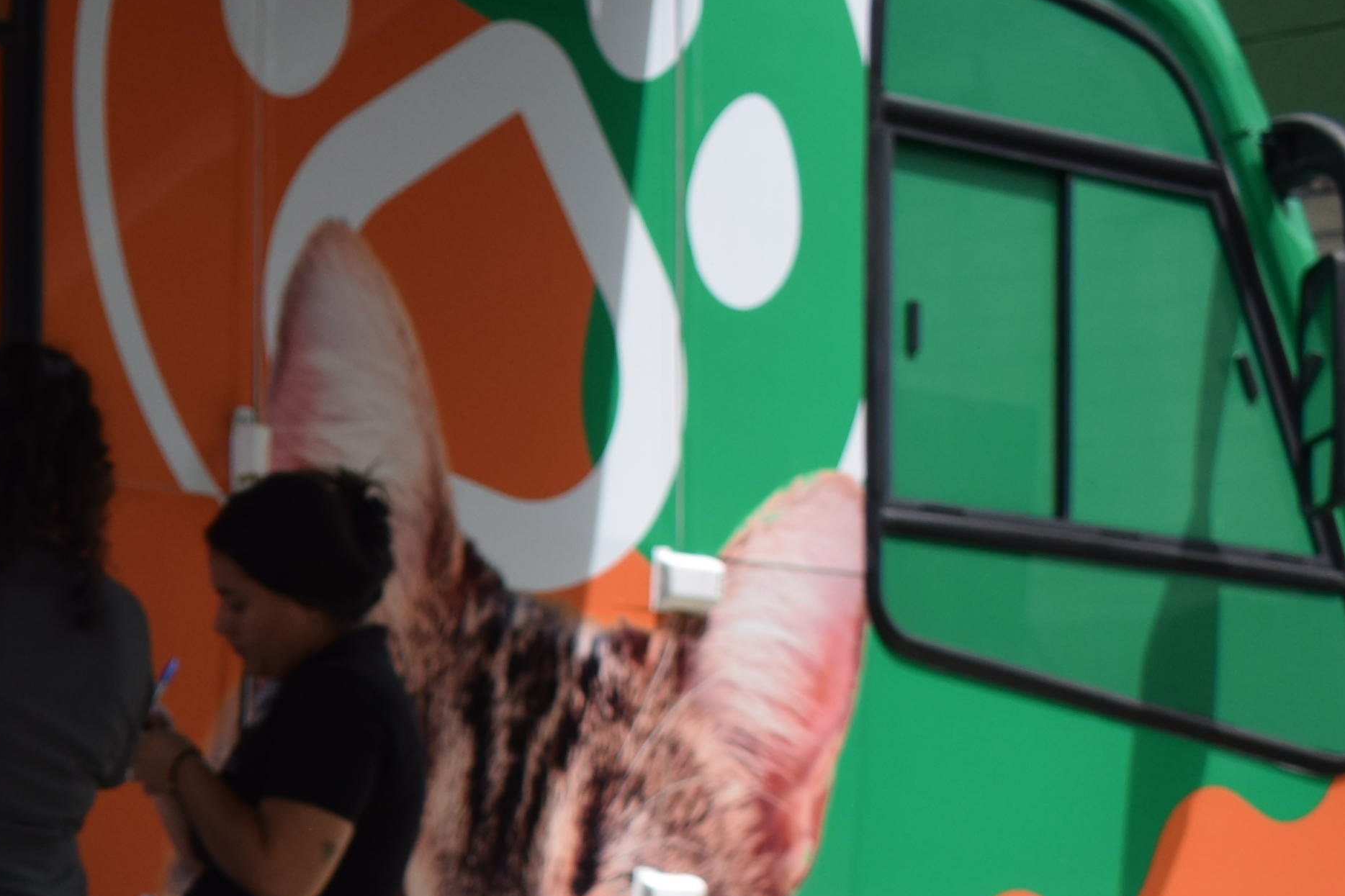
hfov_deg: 17.6
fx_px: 3960
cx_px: -570
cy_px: 1148
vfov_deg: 12.5
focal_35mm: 106
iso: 200
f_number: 4
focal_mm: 22
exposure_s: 1/1000
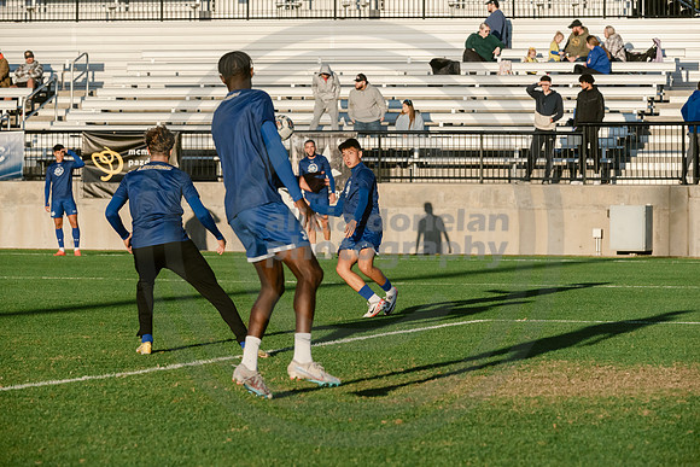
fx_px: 3890
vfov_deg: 6.9
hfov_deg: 10.3
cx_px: 350
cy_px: 234
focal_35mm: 200
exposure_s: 1/4000
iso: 1250
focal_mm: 200
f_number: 8
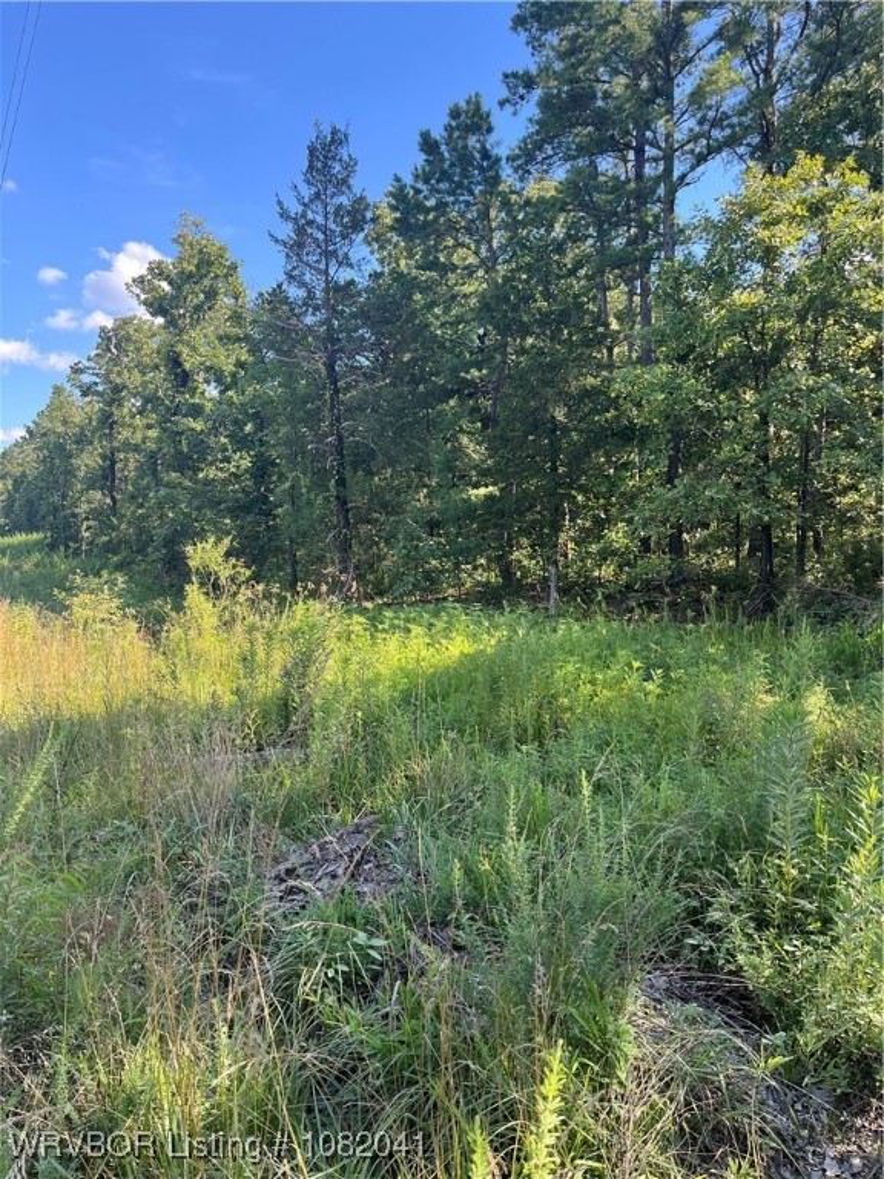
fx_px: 885
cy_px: 590
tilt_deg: -0.9
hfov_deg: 53.1
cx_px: 442
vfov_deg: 67.3
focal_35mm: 26
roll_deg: +1.9
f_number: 1.6
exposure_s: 1/483
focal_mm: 5.1
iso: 50
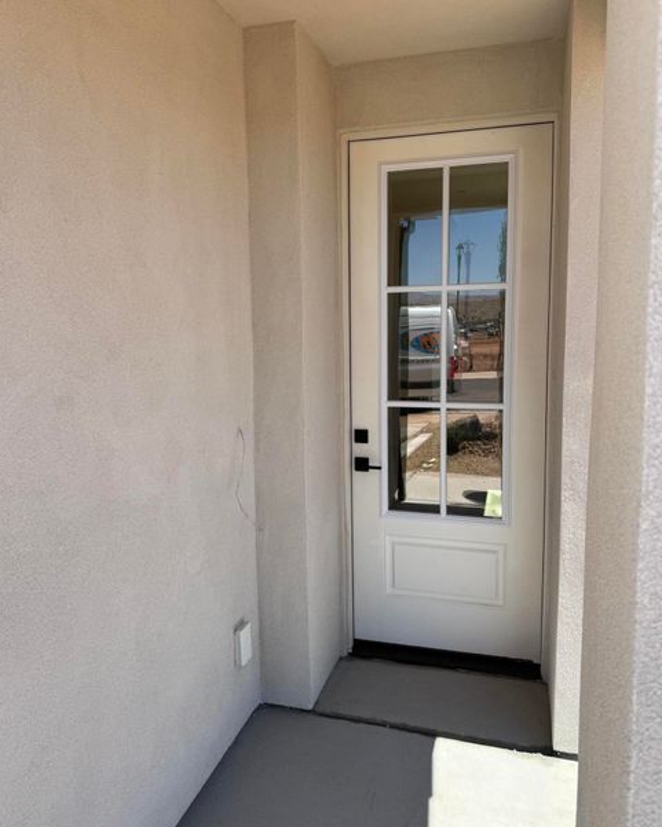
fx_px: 637
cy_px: 393
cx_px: 323
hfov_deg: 54.9
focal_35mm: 26
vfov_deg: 66.0
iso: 100
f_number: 1.78
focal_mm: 6.76
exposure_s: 1/2907
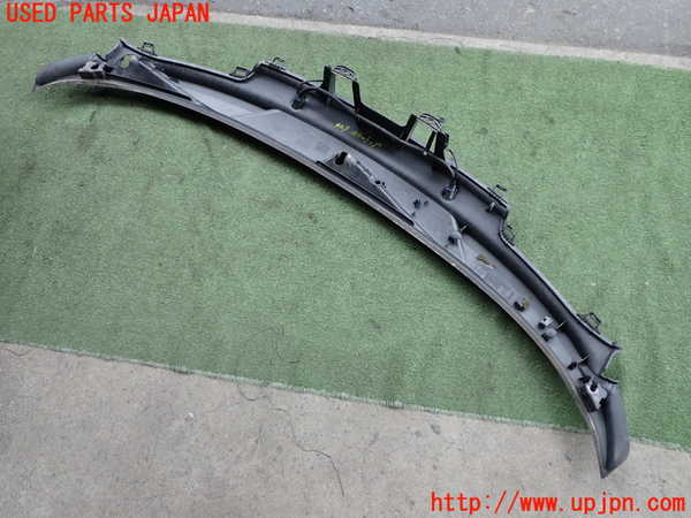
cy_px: 259
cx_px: 346
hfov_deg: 60.0
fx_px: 599
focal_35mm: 30
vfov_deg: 46.8
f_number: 2.3
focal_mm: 5.4
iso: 100
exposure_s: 1/160
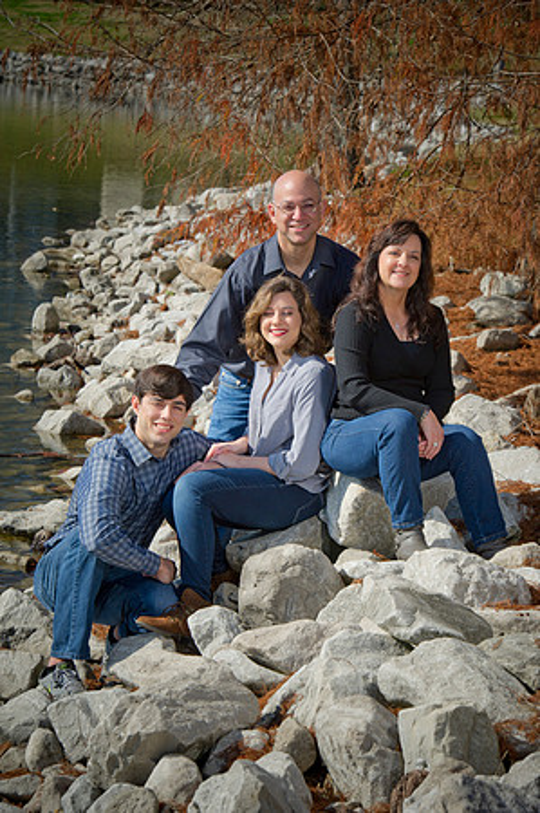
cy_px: 406
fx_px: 2616
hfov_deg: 11.8
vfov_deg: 17.7
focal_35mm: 116
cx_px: 270
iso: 200
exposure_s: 1/400
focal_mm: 116
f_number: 9
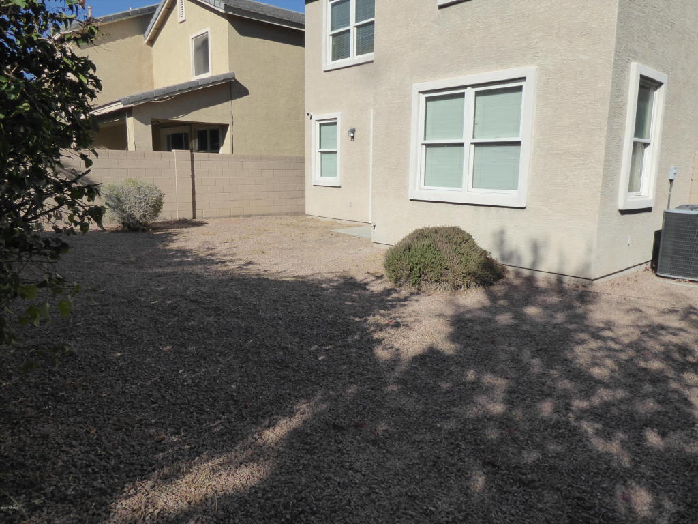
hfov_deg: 69.4
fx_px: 504
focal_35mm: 25
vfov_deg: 54.9
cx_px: 349
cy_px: 262
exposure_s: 1/800
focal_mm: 4.3
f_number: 5
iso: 160
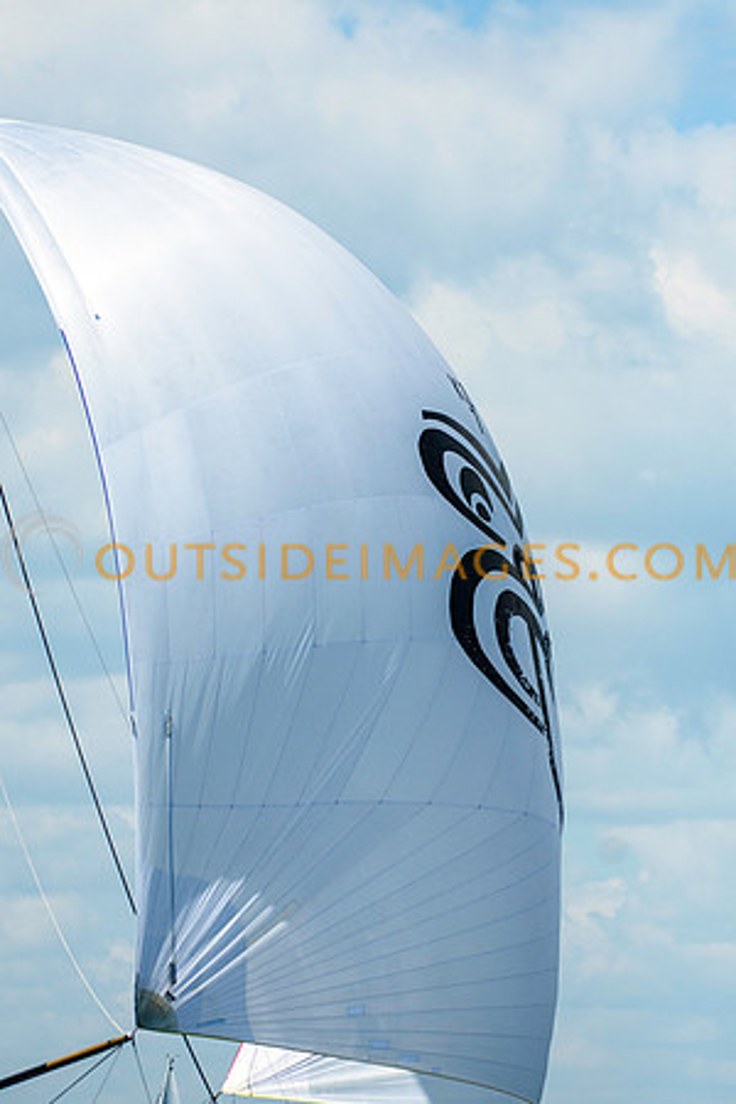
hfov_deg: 4.6
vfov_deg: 6.9
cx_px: 368
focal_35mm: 300
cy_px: 552
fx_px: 9199
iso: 400
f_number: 5
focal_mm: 200
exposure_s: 1/4000
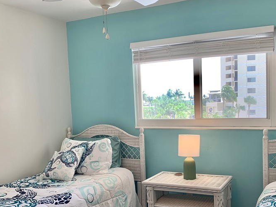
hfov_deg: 46.6
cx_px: 162
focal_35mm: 40
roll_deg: +1.4
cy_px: 132
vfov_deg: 35.7
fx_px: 319
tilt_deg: -5.1
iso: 32
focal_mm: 4.25
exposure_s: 1/122
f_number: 1.8
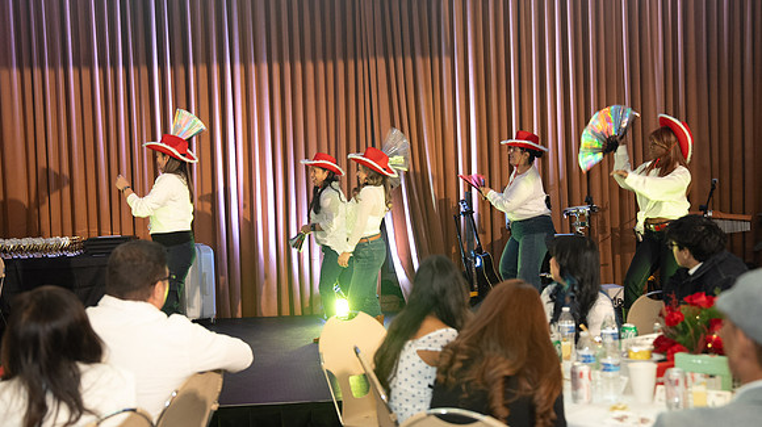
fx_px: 846
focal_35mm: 42
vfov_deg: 28.3
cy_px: 214
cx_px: 381
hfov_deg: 48.5
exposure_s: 1/100
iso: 1600
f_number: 2.8
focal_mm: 40
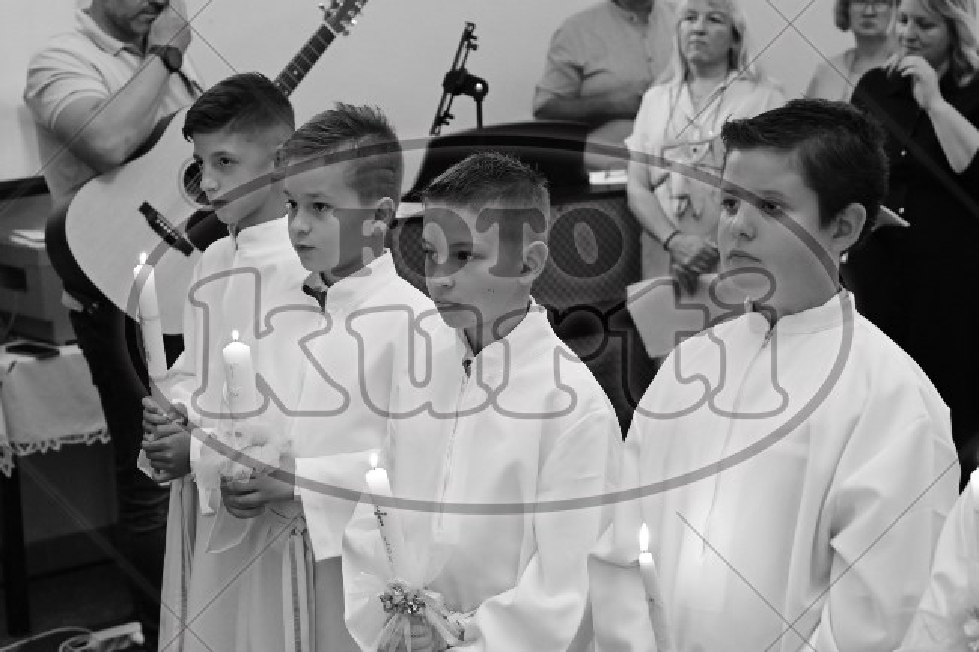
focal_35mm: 75
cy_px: 326
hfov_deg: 27.0
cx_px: 490
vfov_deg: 18.2
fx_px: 2039
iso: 5000
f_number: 4
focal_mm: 50
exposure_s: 1/125
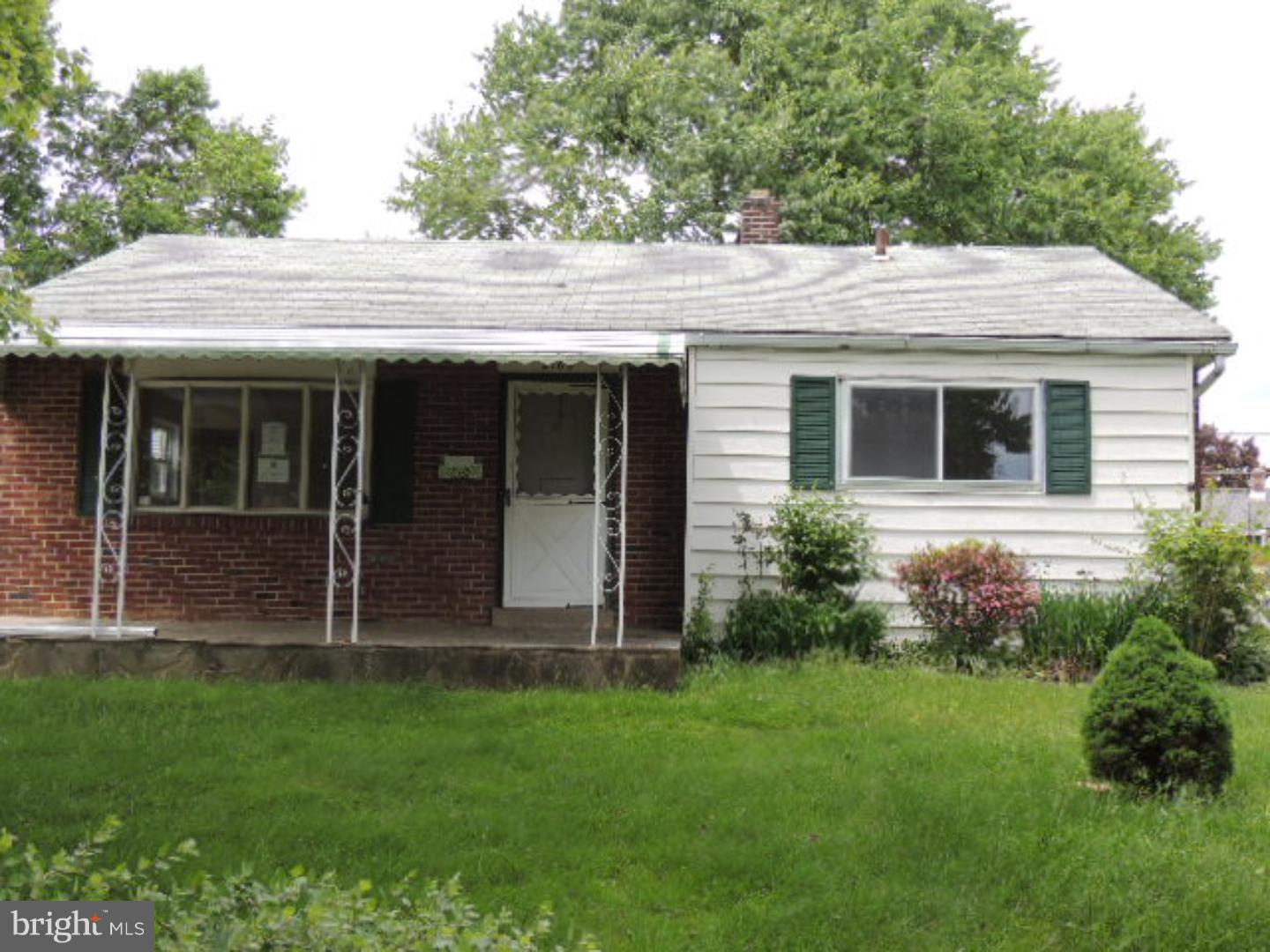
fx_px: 1468
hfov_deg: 46.8
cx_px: 635
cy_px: 476
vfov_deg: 36.0
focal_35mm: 40
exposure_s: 1/400
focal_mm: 7.1
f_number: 3.3
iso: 100
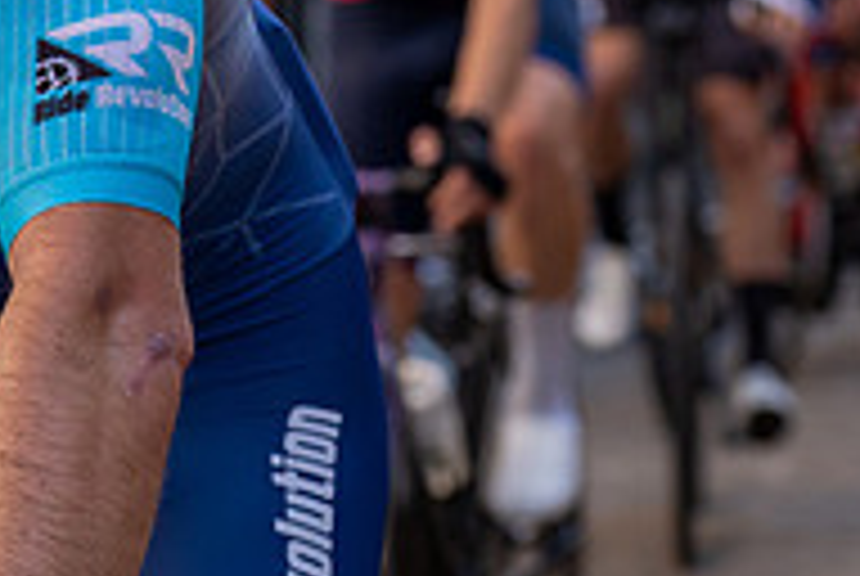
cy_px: -130
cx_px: 105
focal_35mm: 272
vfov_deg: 5.1
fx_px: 6508
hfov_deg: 7.5
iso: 500
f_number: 4
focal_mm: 70
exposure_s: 1/1000
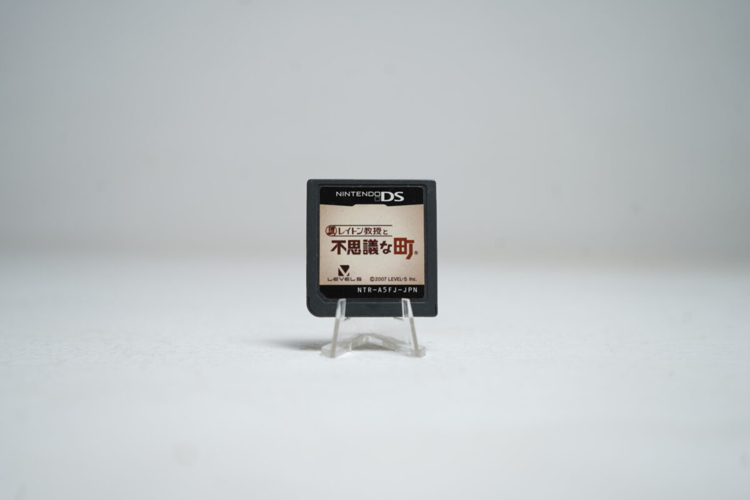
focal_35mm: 41
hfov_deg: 47.4
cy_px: 250
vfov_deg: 32.6
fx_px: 854
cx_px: 375
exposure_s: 1/13
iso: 64
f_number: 5
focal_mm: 41
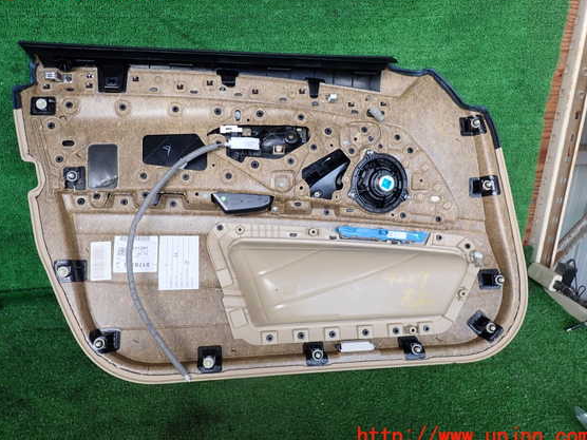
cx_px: 279
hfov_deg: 65.3
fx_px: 458
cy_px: 213
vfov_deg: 51.3
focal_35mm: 27
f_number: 2.8
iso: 100
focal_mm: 4.5
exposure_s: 1/100
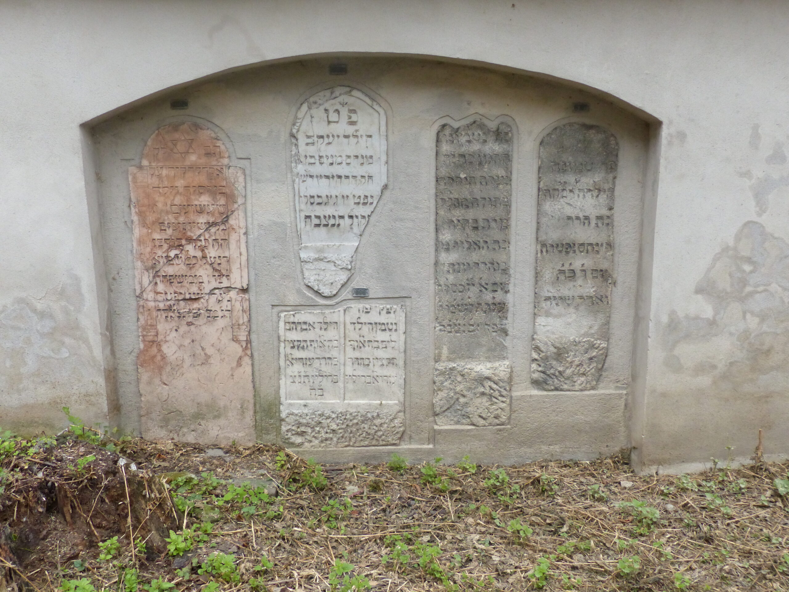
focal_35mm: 33
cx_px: 394
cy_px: 296
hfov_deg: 55.4
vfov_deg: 42.9
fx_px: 752
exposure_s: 1/400
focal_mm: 5.9
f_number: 4
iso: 400
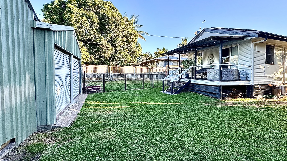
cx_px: 141
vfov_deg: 65.4
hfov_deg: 99.4
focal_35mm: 16
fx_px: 122
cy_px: 54
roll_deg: -0.2
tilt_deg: -2.2
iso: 40
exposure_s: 1/218
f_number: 2.2
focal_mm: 2.22
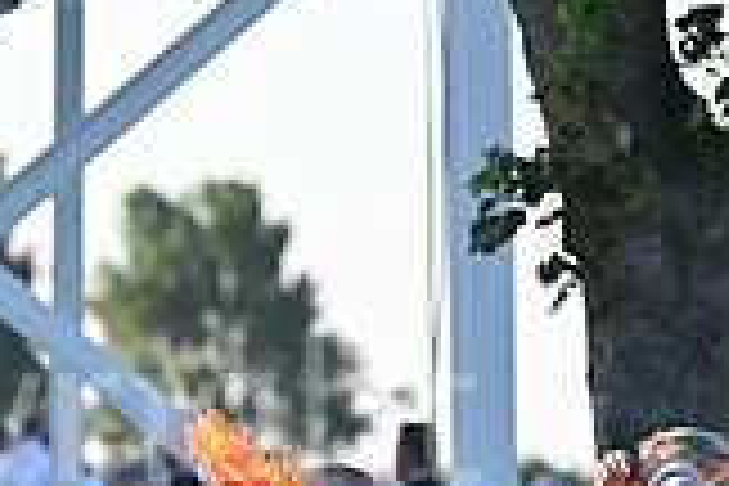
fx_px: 14538
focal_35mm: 718
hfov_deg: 2.9
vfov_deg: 1.9
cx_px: 202
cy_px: 704
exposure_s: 1/1600
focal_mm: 200
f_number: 5.6
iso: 1000
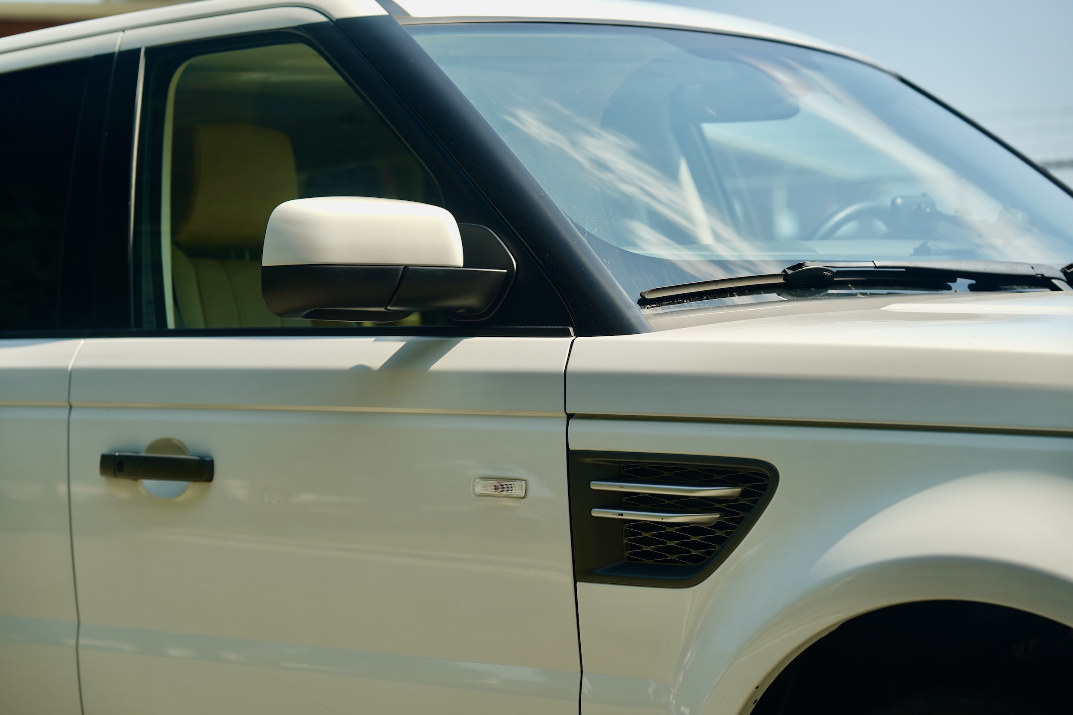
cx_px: 536
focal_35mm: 85
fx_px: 2533
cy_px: 358
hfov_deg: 23.9
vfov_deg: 16.1
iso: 50
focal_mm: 85
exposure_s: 1/250
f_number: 3.2
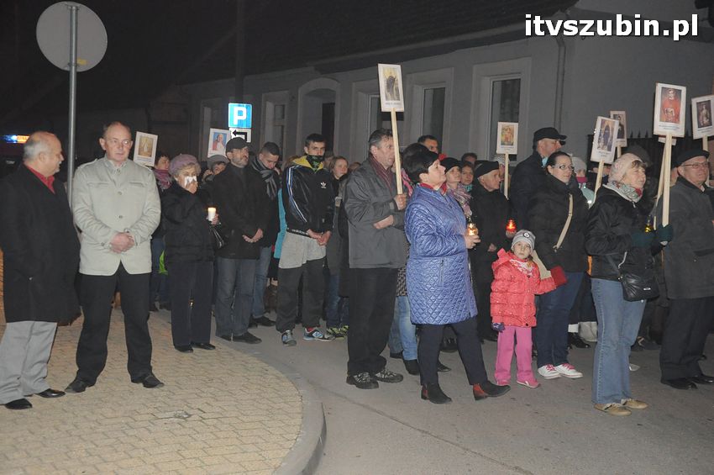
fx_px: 892
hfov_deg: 43.6
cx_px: 357
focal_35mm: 45
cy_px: 238
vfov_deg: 29.8
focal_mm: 30
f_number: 5
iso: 2000
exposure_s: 1/60
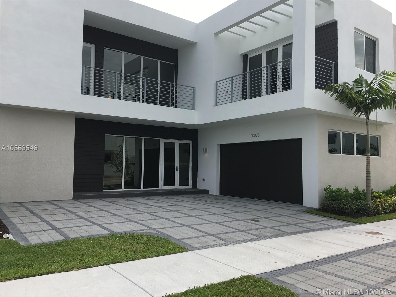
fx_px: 332
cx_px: 198
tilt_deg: +4.1
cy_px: 148
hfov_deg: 61.7
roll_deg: -0.7
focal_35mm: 29
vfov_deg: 48.2
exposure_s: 1/1261
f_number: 2.2
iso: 25
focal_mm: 4.15
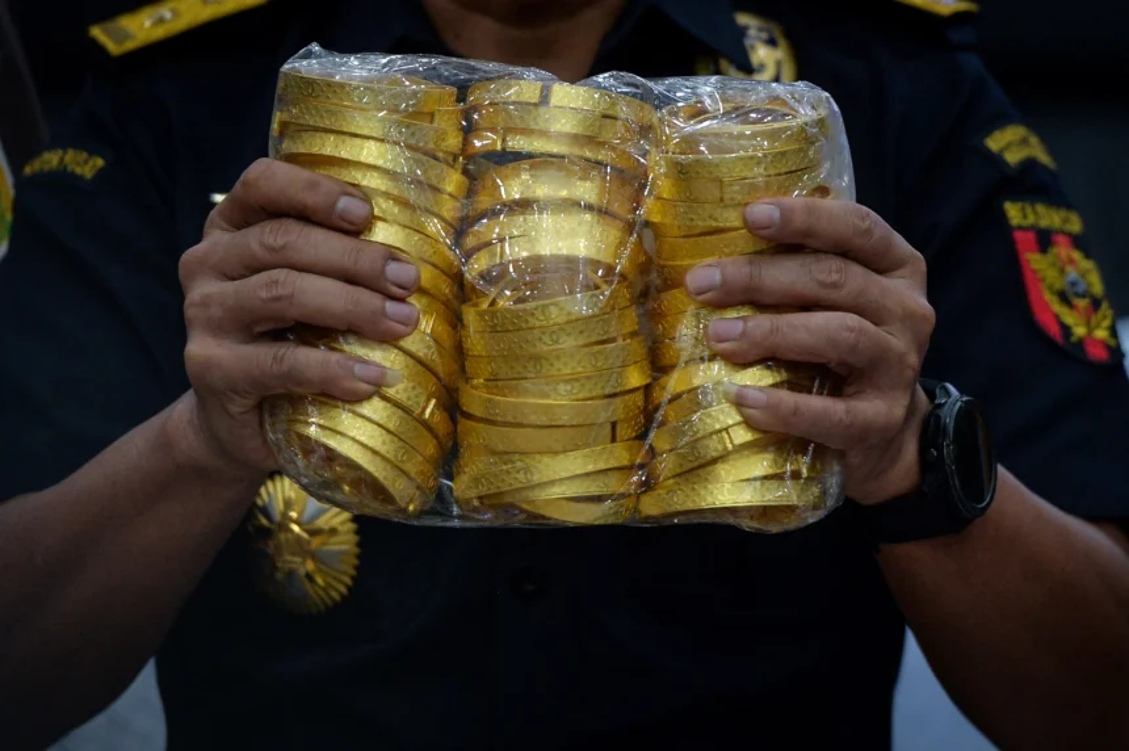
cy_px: 376
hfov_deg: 10.3
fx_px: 6267
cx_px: 564
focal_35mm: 200
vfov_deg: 6.9
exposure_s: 1/250
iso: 2000
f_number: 3.5
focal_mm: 200
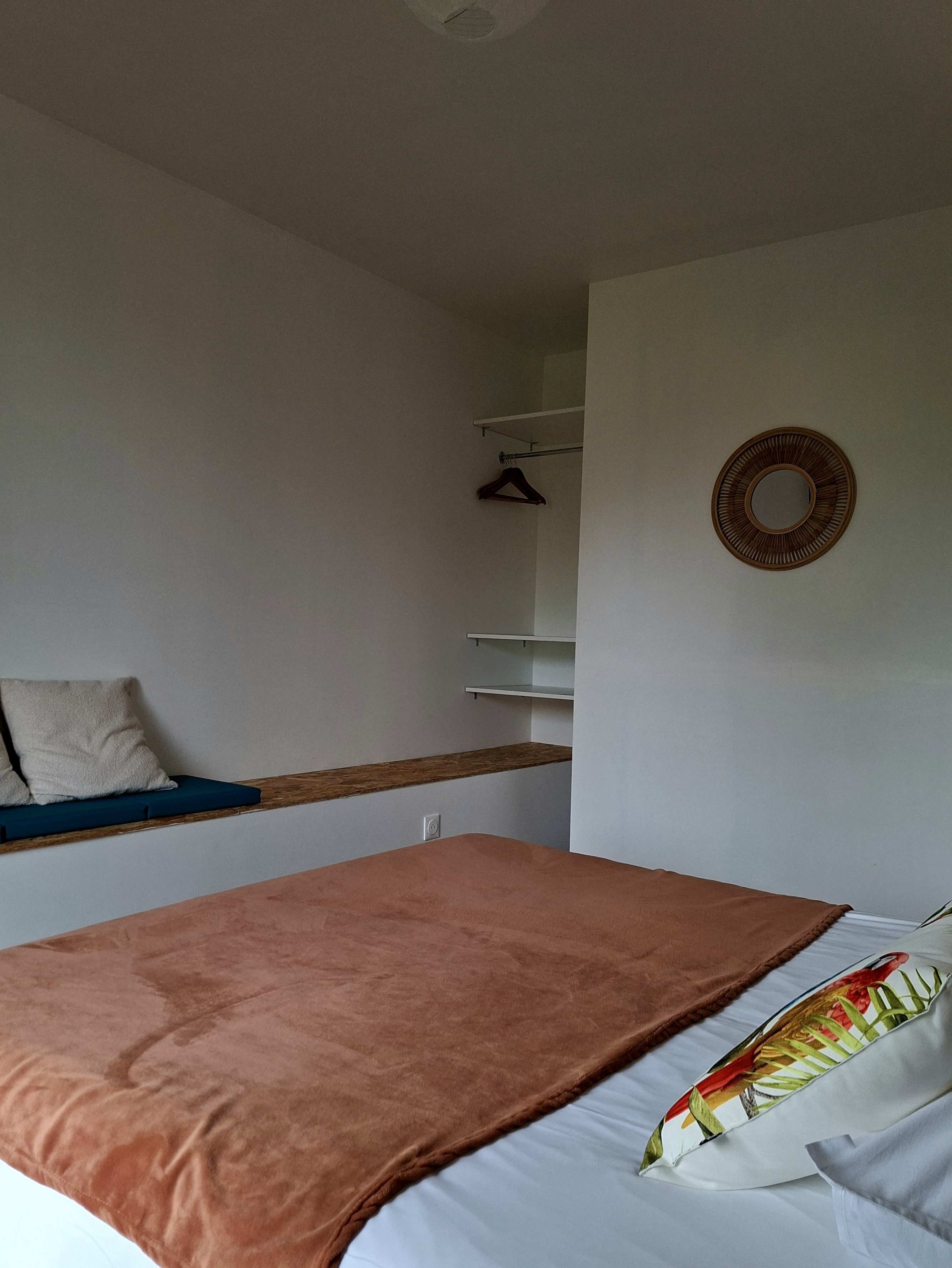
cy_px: 634
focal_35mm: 23
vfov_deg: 73.9
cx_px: 476
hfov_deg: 58.9
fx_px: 843
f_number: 1.8
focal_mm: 5.54
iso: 100
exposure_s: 1/120
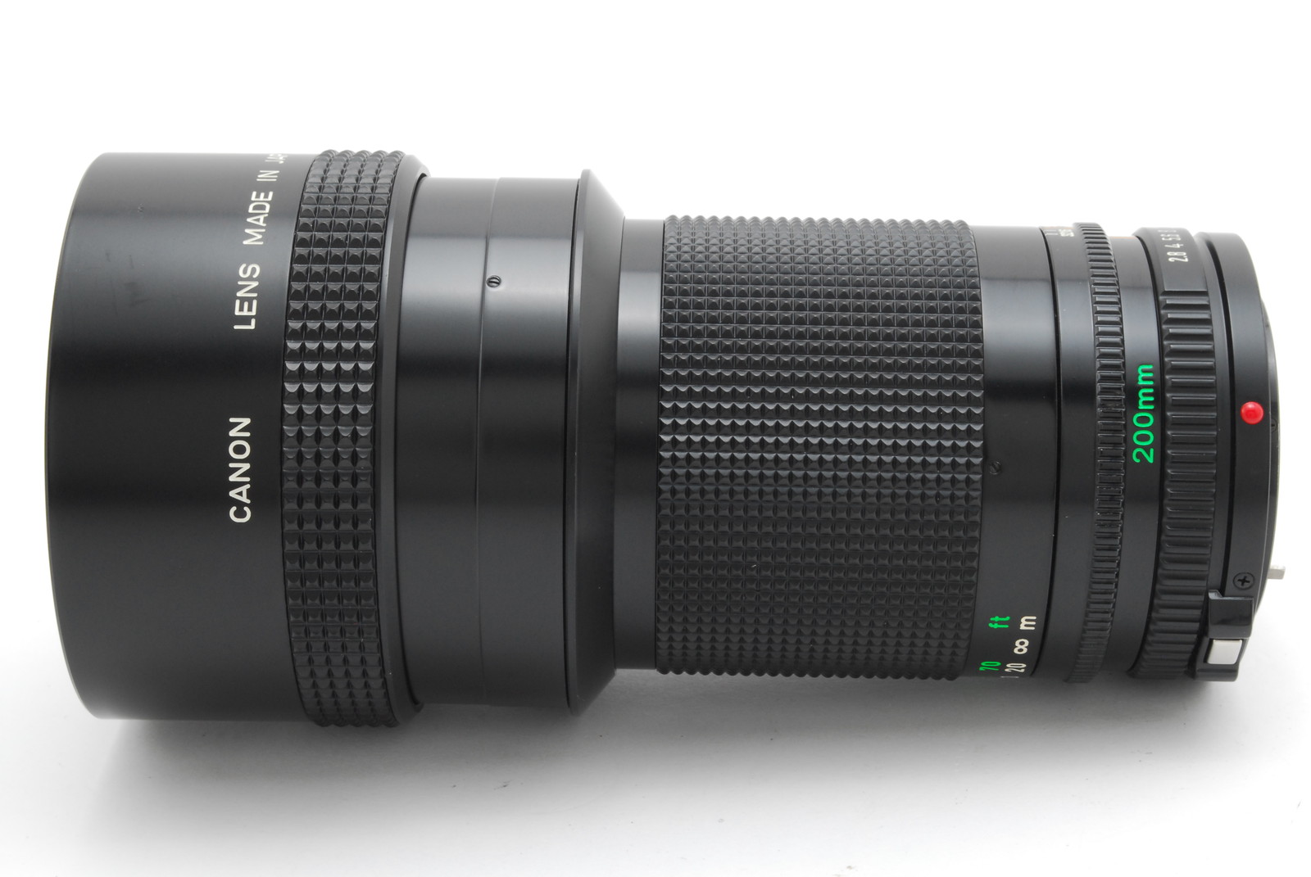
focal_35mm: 82
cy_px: 438
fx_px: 3008
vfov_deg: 16.6
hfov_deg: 24.6
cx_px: 656
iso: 400
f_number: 18
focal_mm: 55
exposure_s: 1/100
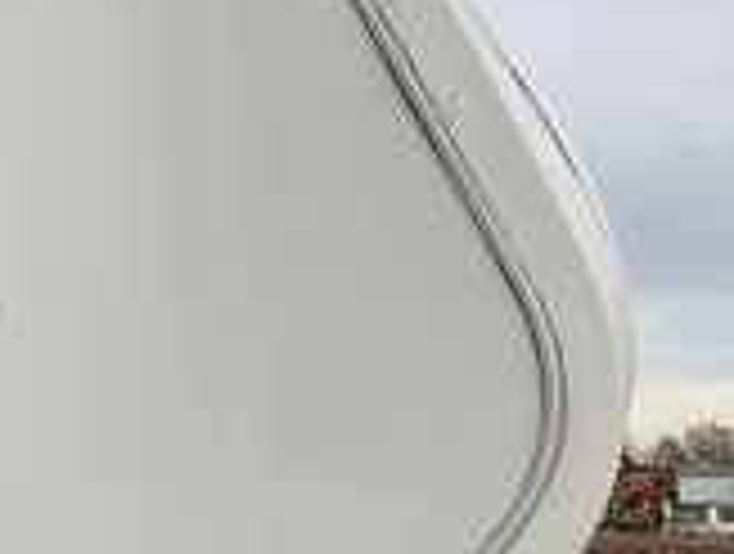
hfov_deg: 24.7
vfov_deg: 20.7
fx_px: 1509
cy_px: 149
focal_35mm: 71
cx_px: -149
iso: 25
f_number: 1.8
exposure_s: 1/898
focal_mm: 3
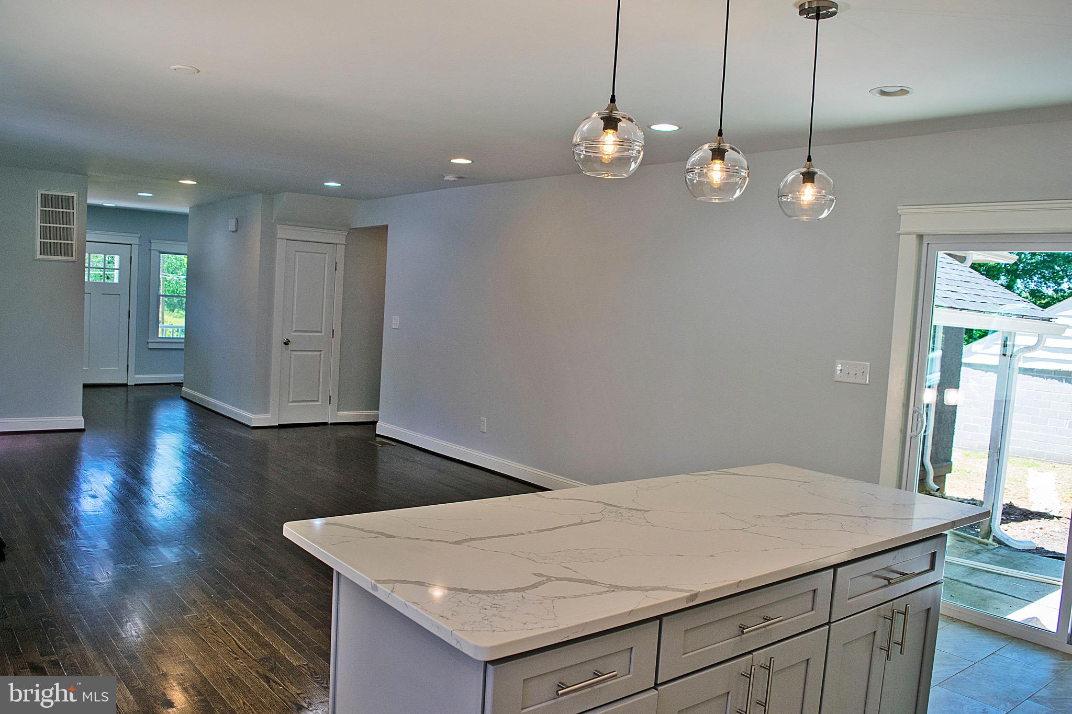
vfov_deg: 47.9
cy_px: 357
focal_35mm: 27
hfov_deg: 67.4
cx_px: 536
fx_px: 804
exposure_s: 1/160
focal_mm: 18
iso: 400
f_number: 6.3
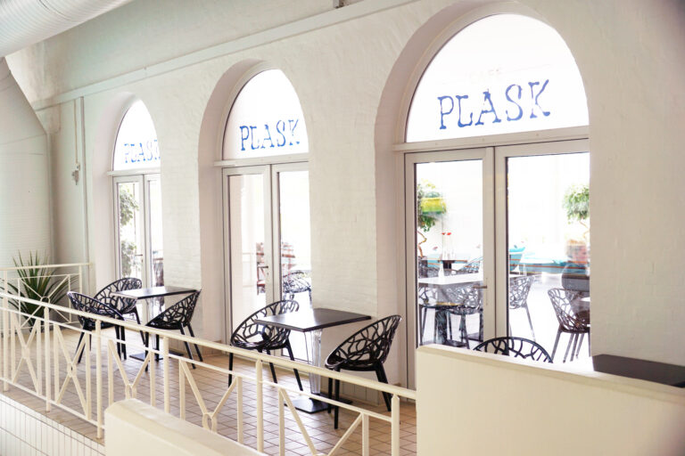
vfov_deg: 31.9
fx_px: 799
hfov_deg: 46.4
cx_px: 342
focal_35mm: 42
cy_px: 228
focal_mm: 28
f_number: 4.5
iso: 100
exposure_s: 1/80
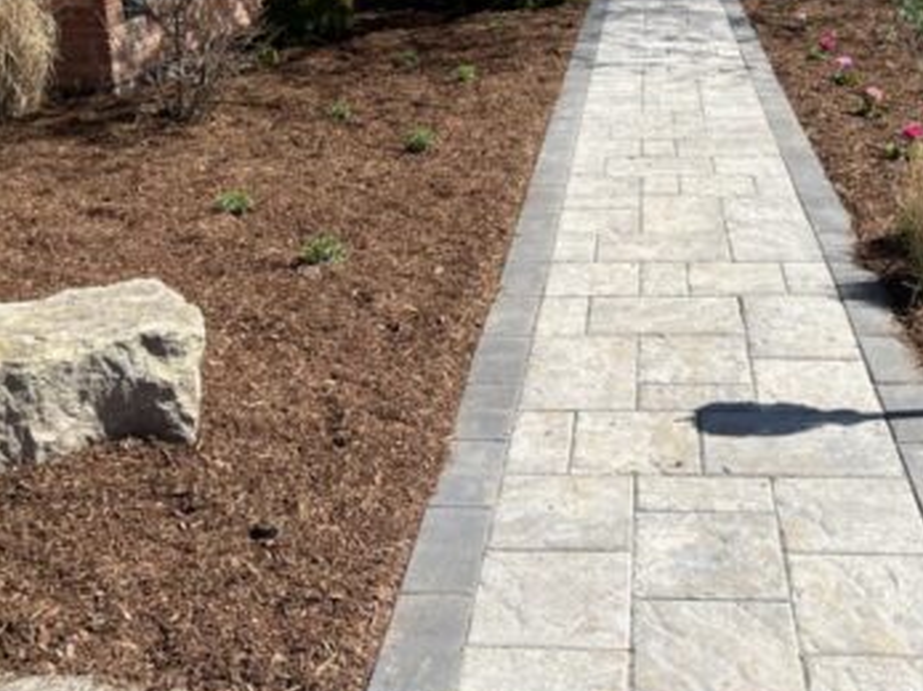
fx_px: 1279
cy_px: 93
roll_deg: +1.9
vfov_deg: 29.2
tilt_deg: -13.4
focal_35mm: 48
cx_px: 588
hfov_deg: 39.4
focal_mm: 5.1
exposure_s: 1/2309
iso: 50
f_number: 1.6
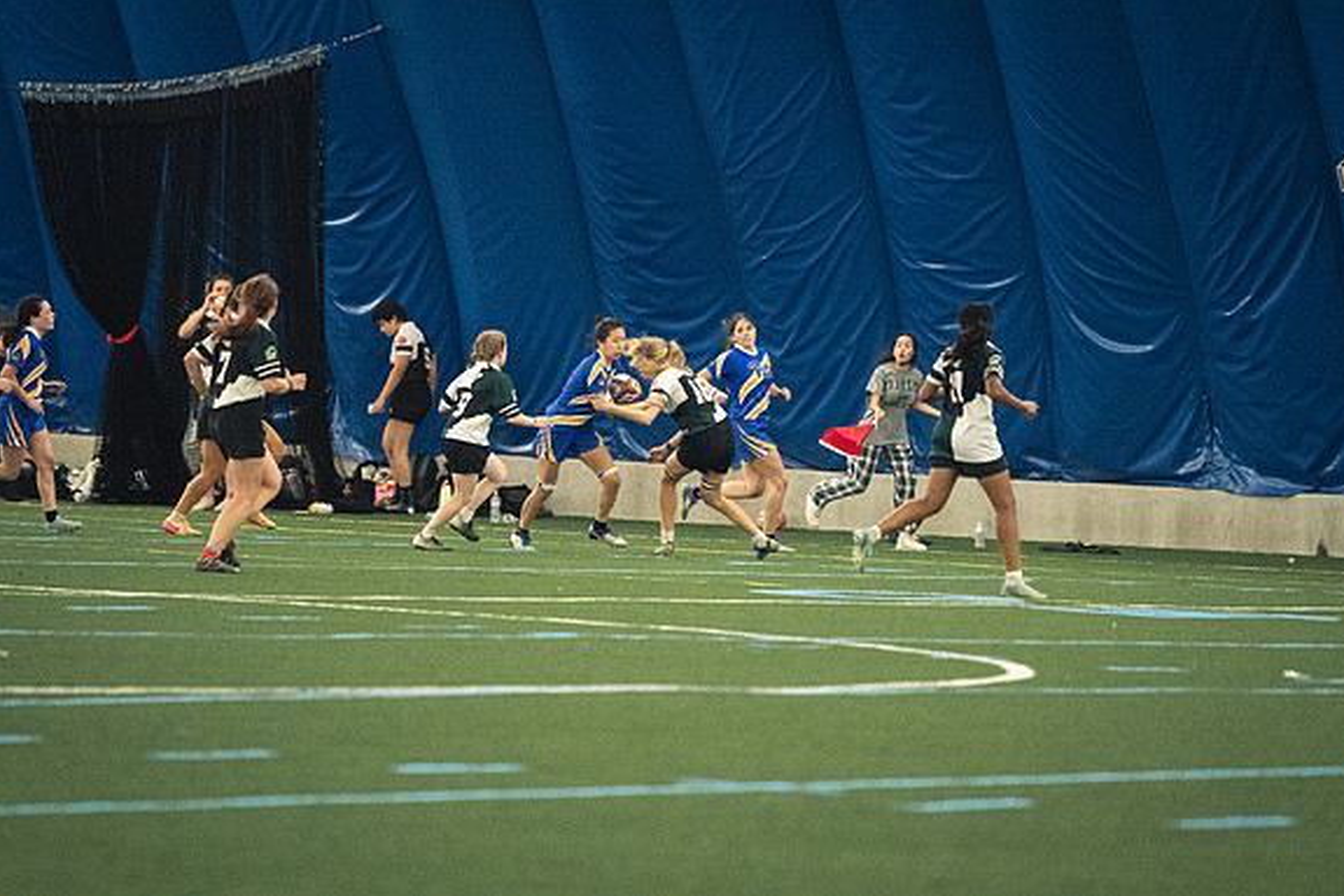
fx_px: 11274
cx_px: 674
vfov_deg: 4.6
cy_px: 448
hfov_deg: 6.8
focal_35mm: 302
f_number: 2.8
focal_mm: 200
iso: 12800
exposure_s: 1/500
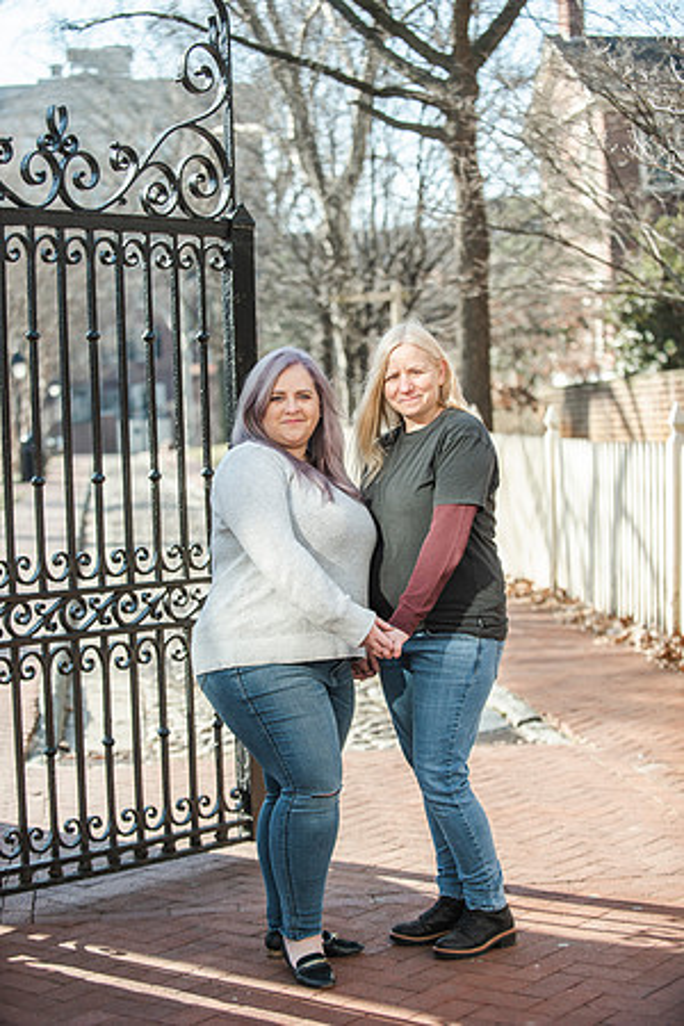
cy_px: 513
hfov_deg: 19.5
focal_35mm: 70
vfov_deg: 28.8
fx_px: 1995
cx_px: 342
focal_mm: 70
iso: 640
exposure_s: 1/2000
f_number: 3.2
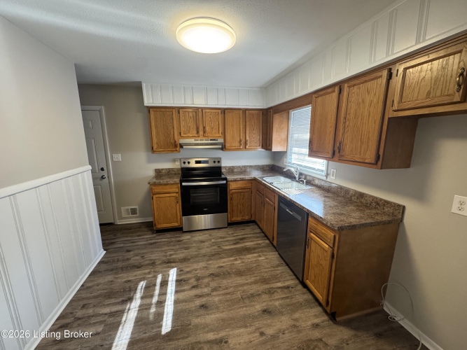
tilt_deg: -11.5
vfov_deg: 85.7
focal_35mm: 14
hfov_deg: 102.1
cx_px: 234
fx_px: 189
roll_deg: +0.7
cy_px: 175
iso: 320
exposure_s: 1/120
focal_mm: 2.22
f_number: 2.2
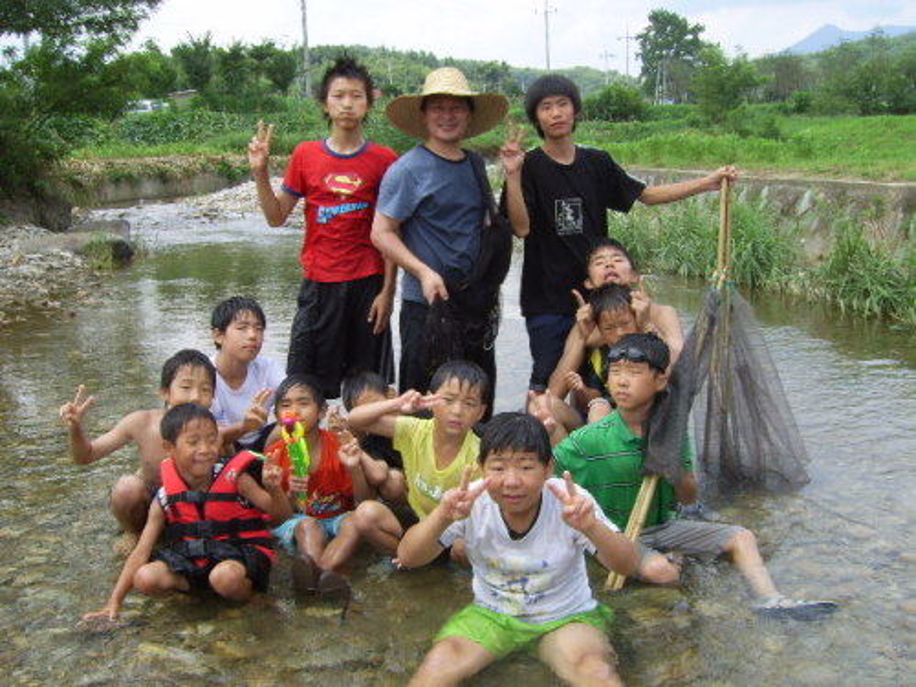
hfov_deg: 49.0
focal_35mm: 38
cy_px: 344
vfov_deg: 37.7
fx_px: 1006
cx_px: 458
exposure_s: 1/125
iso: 50
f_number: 6.4
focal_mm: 7.8
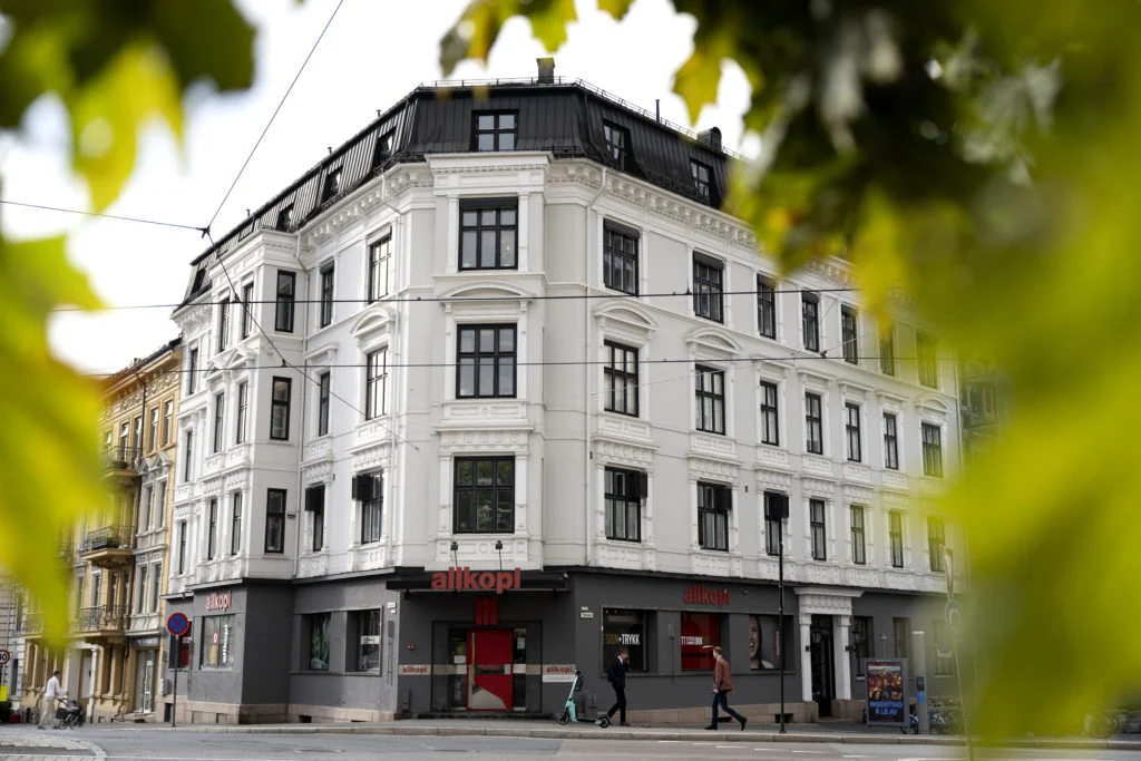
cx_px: 570
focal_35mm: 40
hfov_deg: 48.5
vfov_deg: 33.4
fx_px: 1268
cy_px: 380
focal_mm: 40
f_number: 3.2
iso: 160
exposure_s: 1/1000
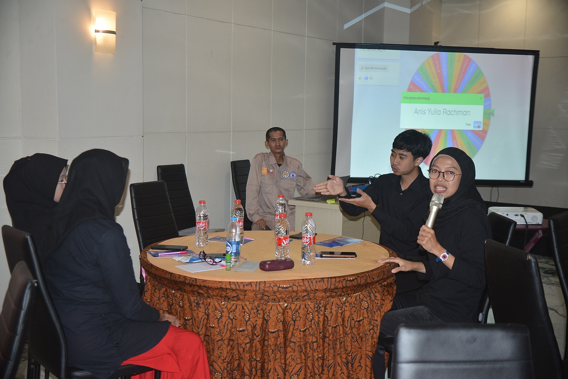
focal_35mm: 48
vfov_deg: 28.1
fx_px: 758
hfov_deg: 41.1
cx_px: 284
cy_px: 190
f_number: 5.3
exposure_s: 1/100
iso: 800
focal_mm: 48
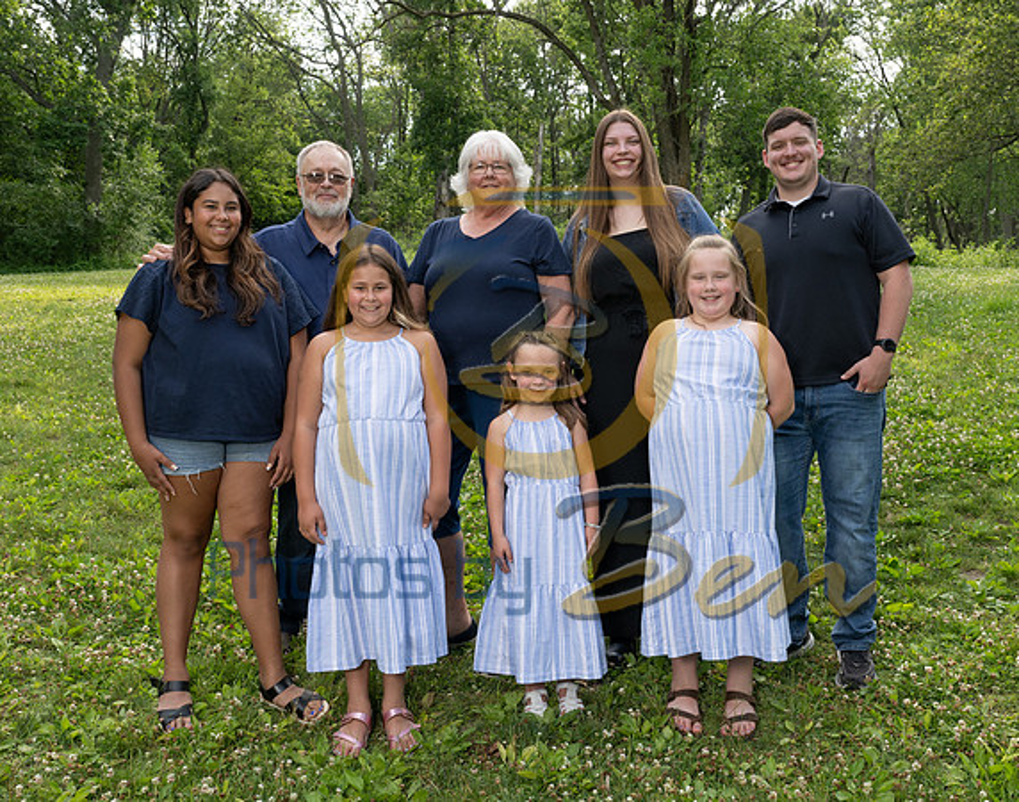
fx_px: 1224
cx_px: 555
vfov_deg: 36.1
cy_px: 322
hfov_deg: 45.1
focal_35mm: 41
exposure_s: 1/200
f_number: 7.1
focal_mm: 26.5
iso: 200
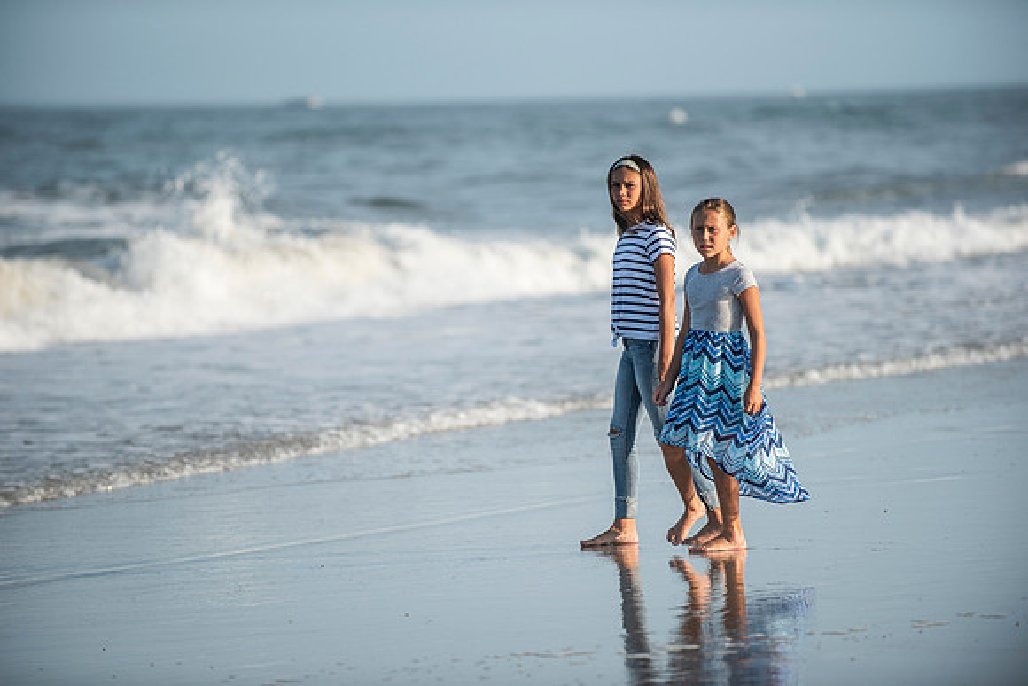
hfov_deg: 10.3
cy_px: 343
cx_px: 514
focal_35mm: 200
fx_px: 5712
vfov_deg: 6.9
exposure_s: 1/4000
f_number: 3.5
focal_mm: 200
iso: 250
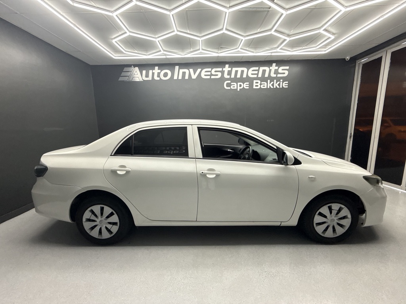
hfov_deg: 102.1
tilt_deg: -8.7
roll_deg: +1.0
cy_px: 152
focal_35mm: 14
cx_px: 203
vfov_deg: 85.7
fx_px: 164
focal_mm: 2.22
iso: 160
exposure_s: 1/100
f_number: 2.2
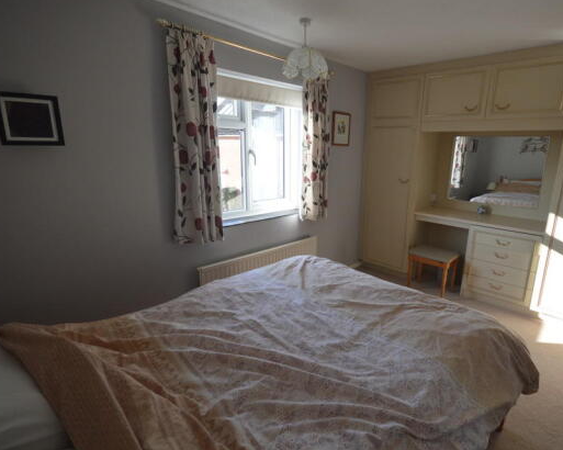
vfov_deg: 73.8
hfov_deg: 85.7
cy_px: 225
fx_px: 300
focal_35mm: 18
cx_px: 328
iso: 400
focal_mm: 10
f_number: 6.3
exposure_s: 1/160
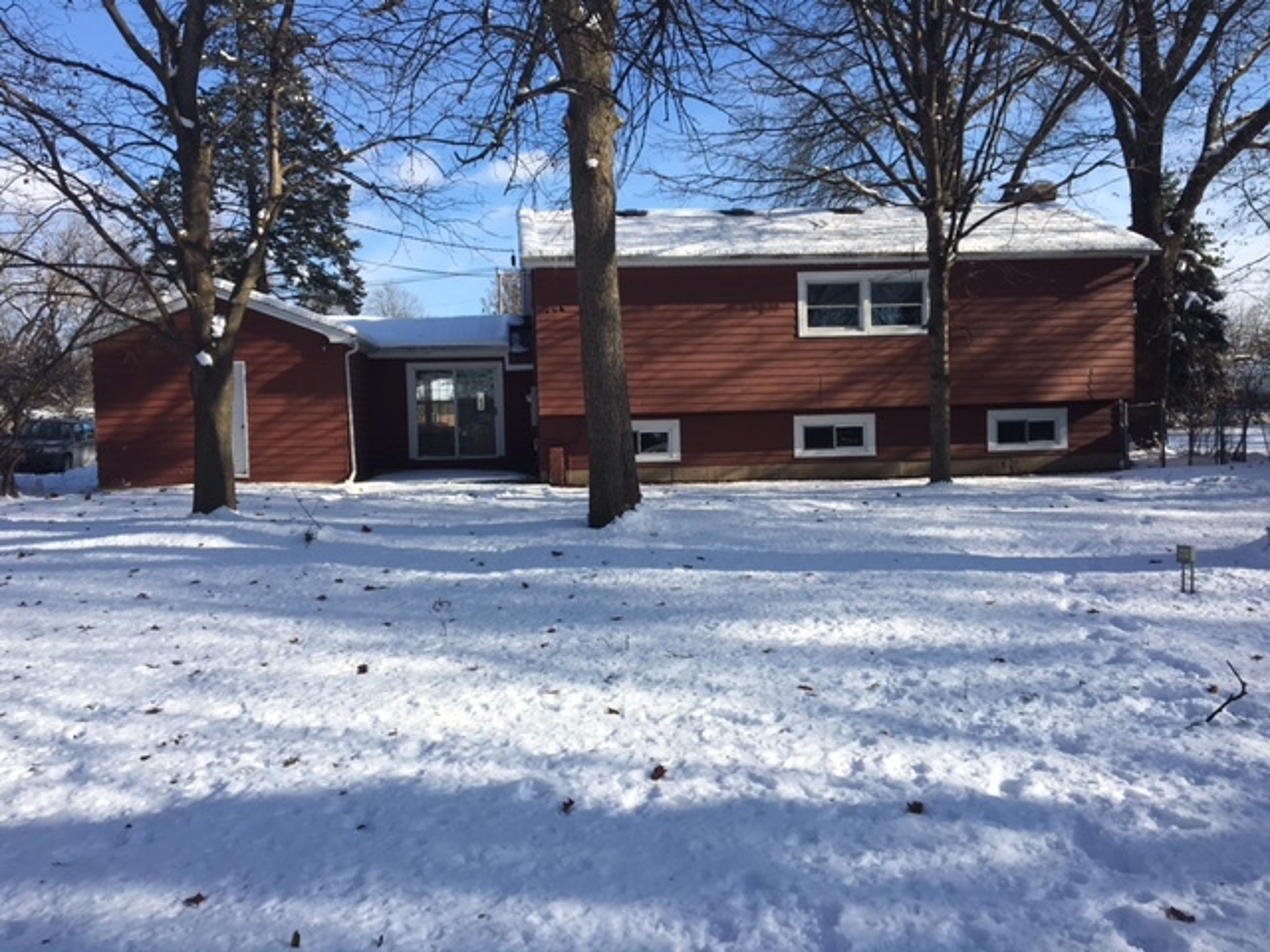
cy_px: 476
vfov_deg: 48.2
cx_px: 635
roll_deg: +0.7
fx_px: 1064
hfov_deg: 61.7
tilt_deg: -2.3
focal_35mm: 29
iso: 25
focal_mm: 4.15
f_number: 2.2
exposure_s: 1/1570
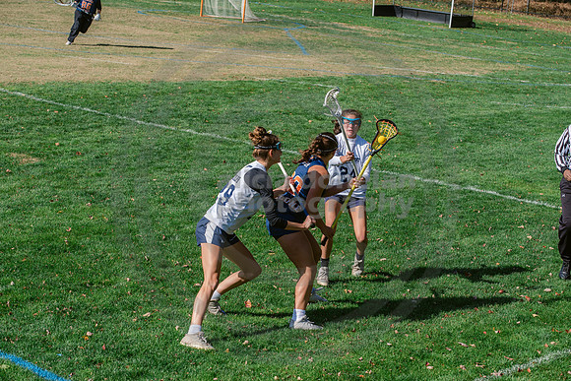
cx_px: 286
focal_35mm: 95
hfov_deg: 21.5
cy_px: 190
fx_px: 1507
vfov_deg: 14.4
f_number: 7.1
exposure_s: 1/800
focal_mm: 95
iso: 250
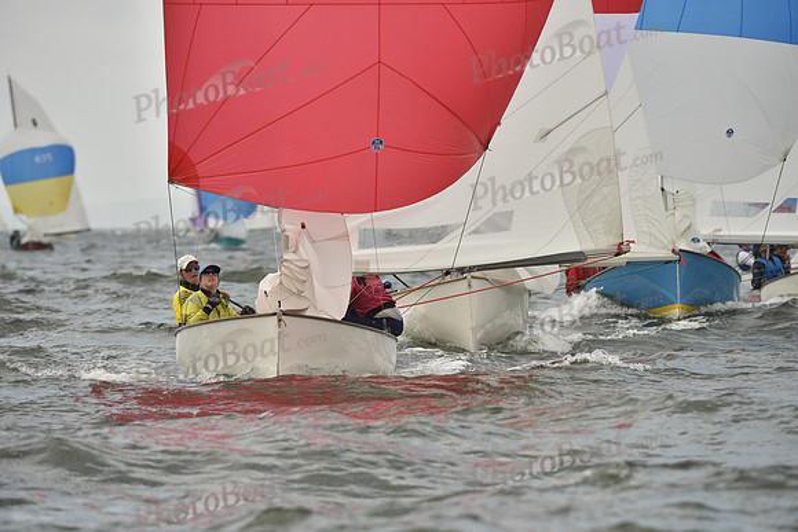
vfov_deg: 3.9
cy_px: 266
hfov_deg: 5.9
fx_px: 7760
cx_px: 399
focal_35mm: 350
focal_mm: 350
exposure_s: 1/1600
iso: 320
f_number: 6.3
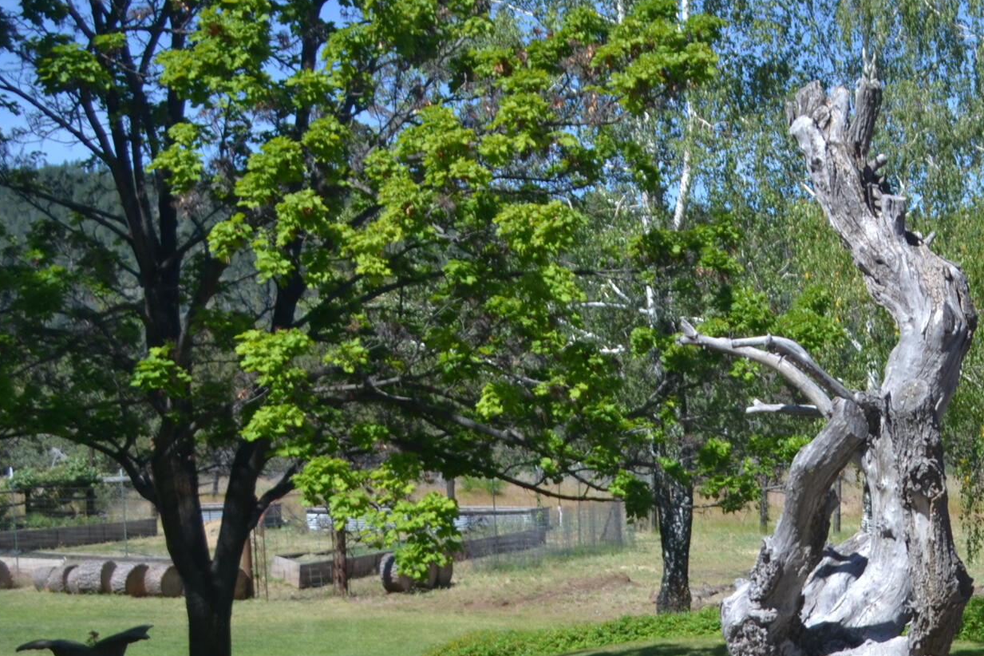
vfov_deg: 18.5
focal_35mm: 73
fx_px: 1995
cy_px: 520
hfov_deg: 26.0
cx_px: 1019
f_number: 3.8
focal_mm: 20
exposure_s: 1/640
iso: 100
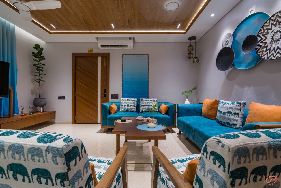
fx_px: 125
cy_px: 94
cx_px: 140
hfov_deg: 96.7
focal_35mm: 16
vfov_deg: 73.8
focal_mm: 16
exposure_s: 1/2
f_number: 9
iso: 100
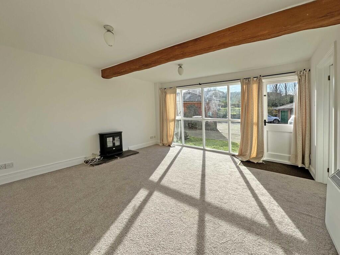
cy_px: 128
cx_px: 170
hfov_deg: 102.1
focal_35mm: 14
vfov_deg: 85.7
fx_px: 138
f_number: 2.2
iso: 40
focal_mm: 2.22
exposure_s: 1/590
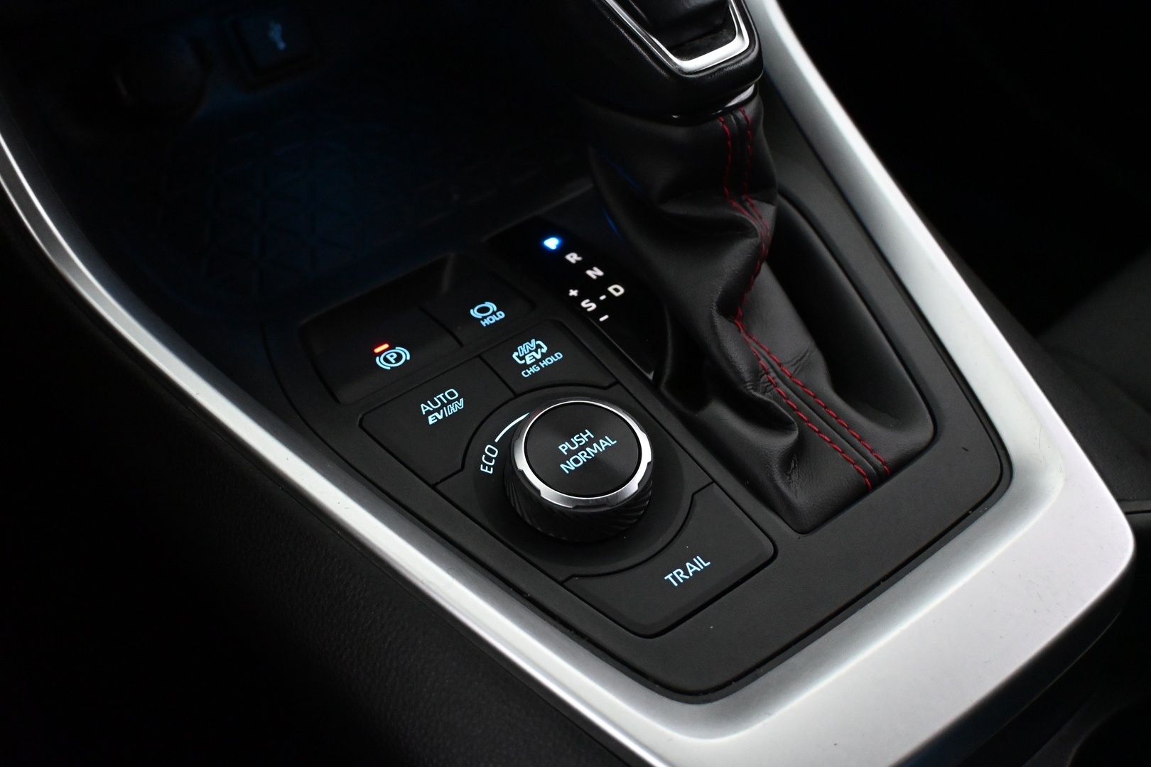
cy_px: 384
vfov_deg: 32.4
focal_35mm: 41
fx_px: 1319
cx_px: 576
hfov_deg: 47.2
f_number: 4.5
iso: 5000
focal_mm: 27.5
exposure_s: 1/60
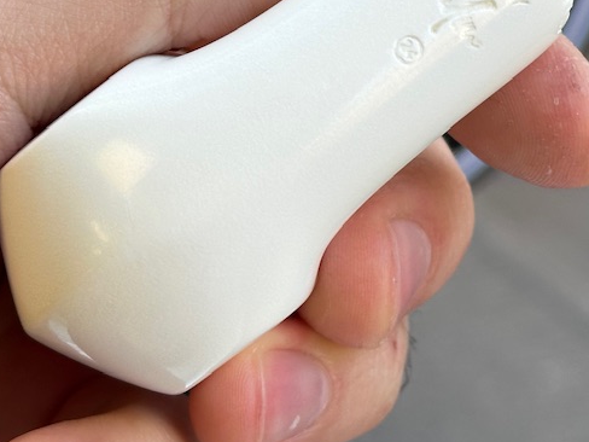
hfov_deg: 15.6
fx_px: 2144
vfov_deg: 11.6
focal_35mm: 126
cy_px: -24
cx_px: 416
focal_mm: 6.86
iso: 64
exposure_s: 1/224
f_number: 1.78
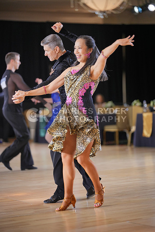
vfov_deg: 18.6
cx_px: 78
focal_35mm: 110
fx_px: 710
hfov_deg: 12.5
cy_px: 116
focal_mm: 110
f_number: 2
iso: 1250
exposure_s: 1/500
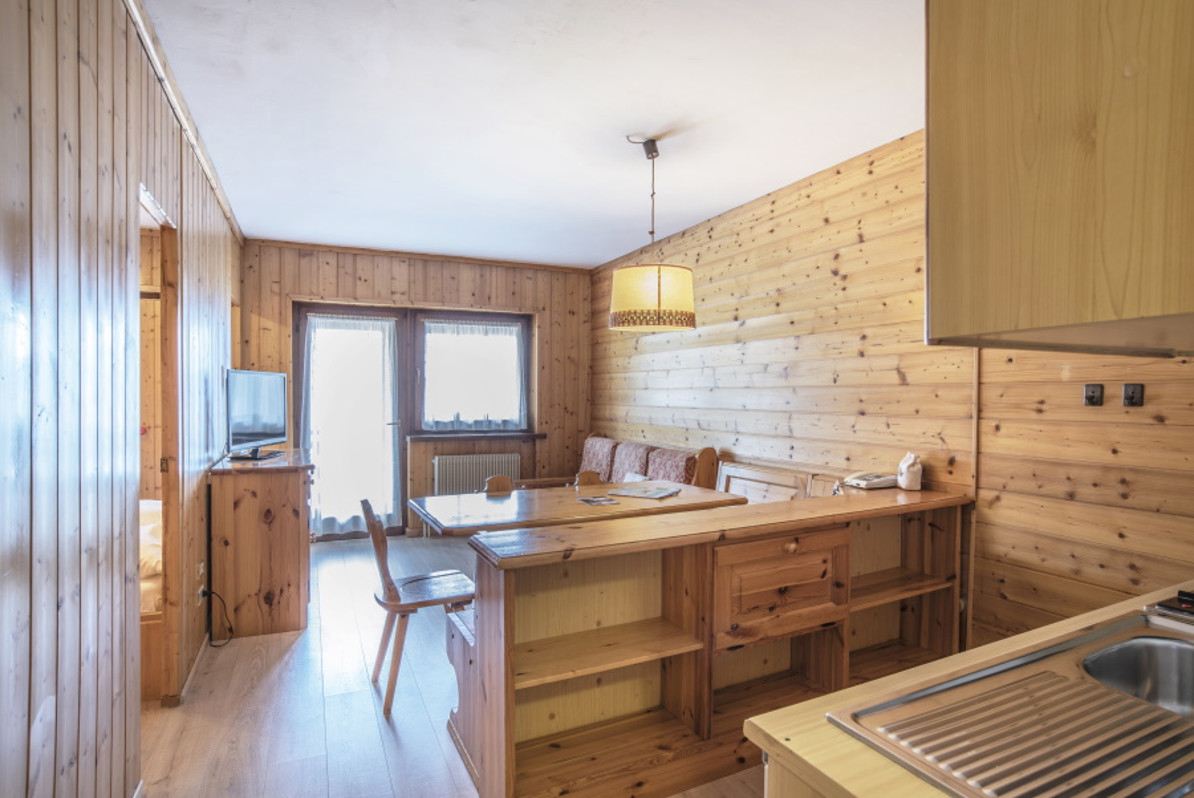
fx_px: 597
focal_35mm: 18
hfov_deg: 90.0
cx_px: 597
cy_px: 399
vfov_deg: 67.4
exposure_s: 1.6
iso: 100
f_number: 11
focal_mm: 18
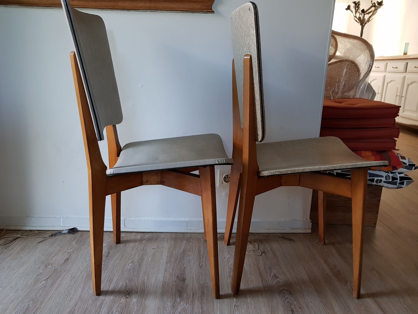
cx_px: 209
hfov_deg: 67.3
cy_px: 157
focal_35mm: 26
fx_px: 314
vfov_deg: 53.1
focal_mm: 4.2
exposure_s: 1/50
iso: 125
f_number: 1.7
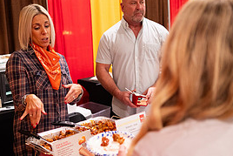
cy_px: 87
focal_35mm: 52
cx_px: 109
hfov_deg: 38.2
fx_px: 337
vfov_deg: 26.0
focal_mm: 24
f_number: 1.8
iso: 1250
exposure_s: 1/200
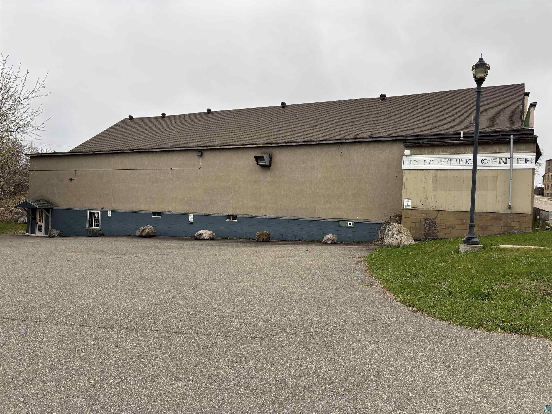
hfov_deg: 67.3
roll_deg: -2.7
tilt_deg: +0.1
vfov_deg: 53.1
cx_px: 276
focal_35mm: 26
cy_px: 207
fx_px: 415
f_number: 1.6
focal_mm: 5.96
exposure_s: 1/121
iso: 40
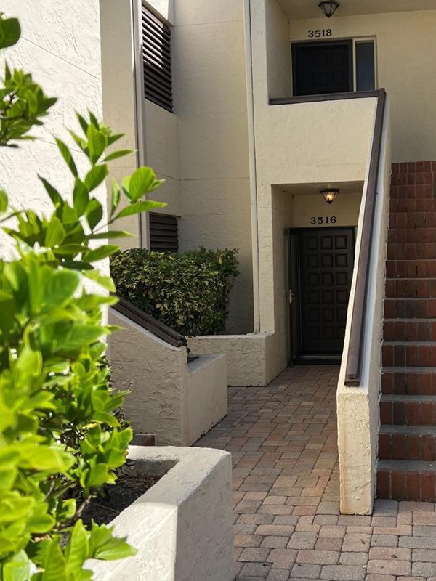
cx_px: 325
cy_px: 264
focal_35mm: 39
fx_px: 655
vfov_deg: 47.8
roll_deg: +1.3
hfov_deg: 36.0
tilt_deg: -0.1
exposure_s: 1/2252
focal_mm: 5.7
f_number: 1.5
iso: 50
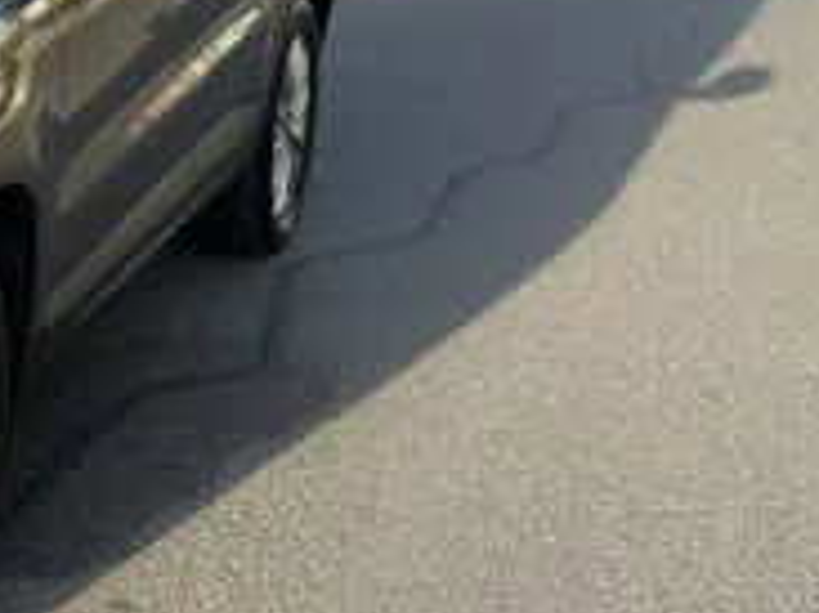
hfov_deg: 19.8
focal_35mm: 84
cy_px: 112
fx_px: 1986
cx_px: -448
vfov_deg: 17.4
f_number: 1.78
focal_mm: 6.86
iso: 80
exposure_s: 1/694
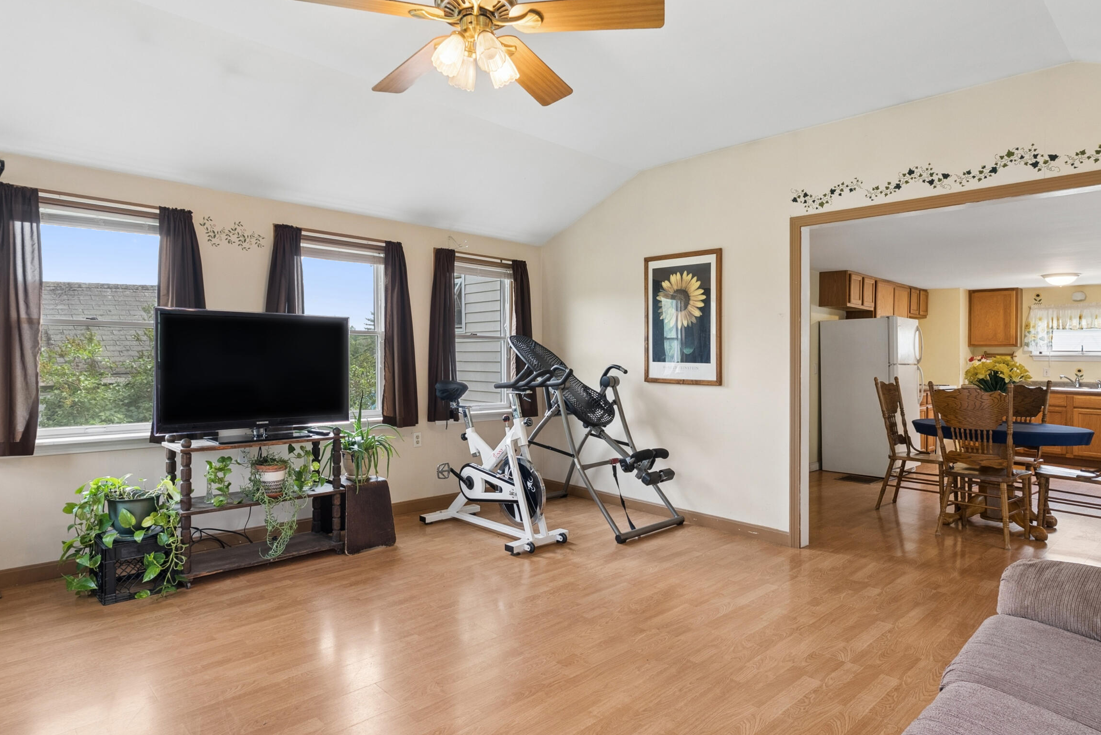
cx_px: 513
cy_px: 369
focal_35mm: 21
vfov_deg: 59.5
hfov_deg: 81.1
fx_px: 642
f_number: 7.1
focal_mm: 16
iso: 320
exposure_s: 1/40
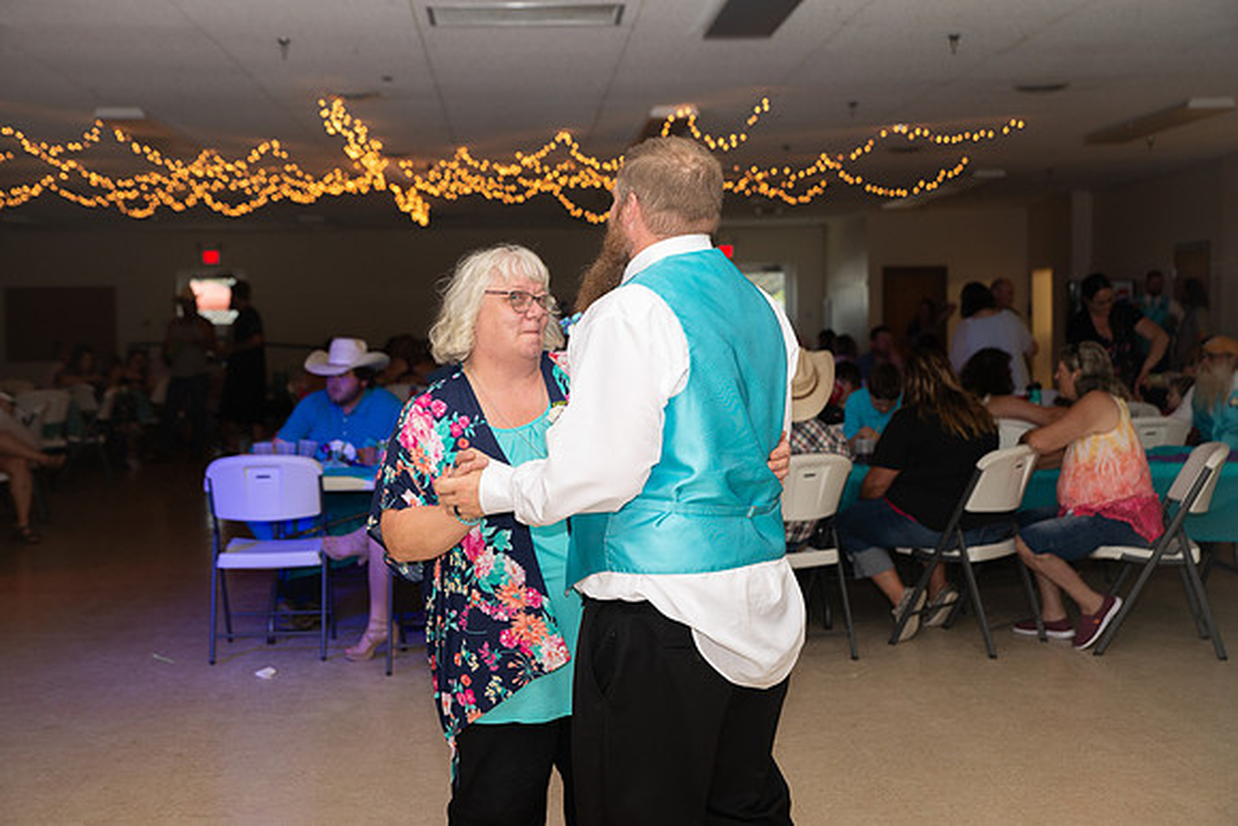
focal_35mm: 50
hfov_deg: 39.5
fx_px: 1725
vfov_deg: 26.9
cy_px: 413
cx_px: 619
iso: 800
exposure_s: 1/125
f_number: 3.5
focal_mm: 48
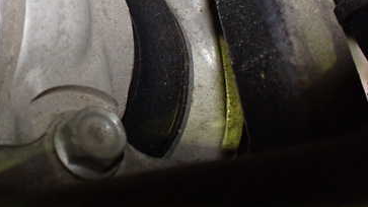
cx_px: 73
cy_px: 15
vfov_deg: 21.6
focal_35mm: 54
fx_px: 527
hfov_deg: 37.1
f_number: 2.3
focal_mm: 5.4
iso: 800
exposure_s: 1/50
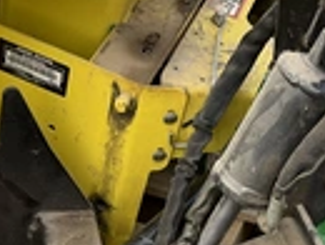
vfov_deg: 15.9
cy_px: 308
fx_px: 837
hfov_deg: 22.0
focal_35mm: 89
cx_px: 188
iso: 25
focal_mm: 3
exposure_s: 1/586
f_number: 1.8
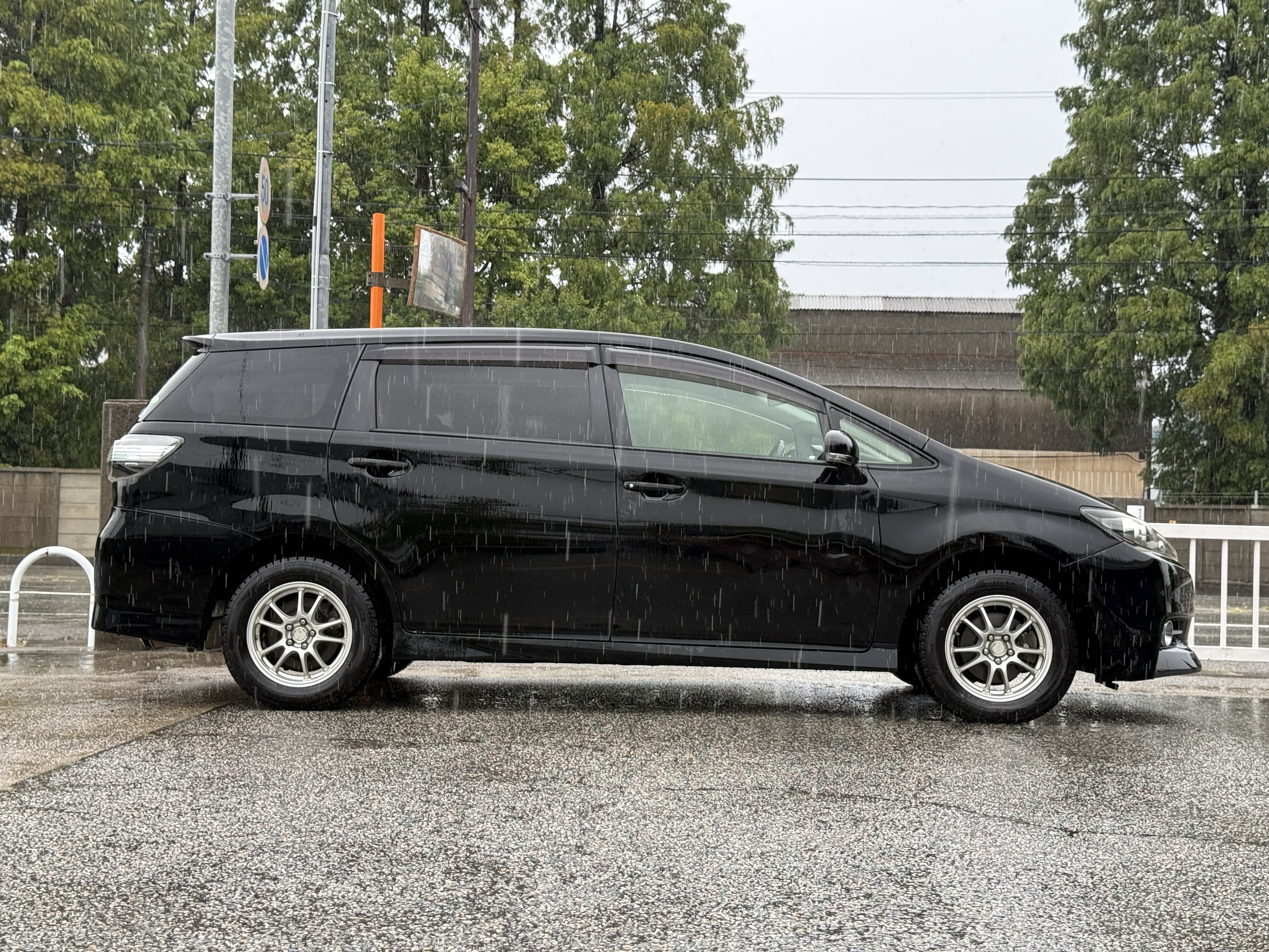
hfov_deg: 39.7
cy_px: 476
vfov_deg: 30.3
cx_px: 634
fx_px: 1760
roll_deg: -1.7
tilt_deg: +1.8
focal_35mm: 48
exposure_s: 1/292
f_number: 1.78
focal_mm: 6.76
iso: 64
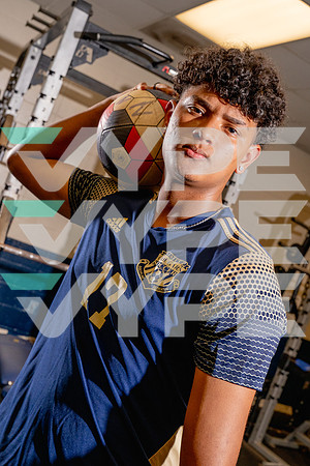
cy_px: 233
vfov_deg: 46.4
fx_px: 542
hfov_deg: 31.9
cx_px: 155
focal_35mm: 42
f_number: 8
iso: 1250
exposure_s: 1/250
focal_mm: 42
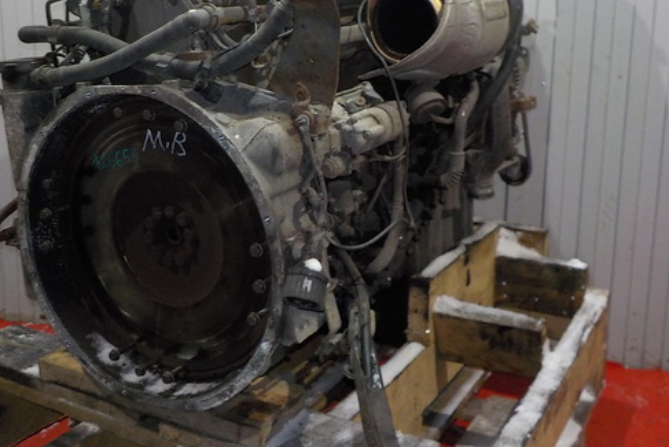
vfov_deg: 32.2
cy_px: 132
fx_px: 762
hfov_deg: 47.4
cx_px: 332
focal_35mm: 41
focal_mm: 4.1
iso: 400
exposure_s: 1/15
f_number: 3.3
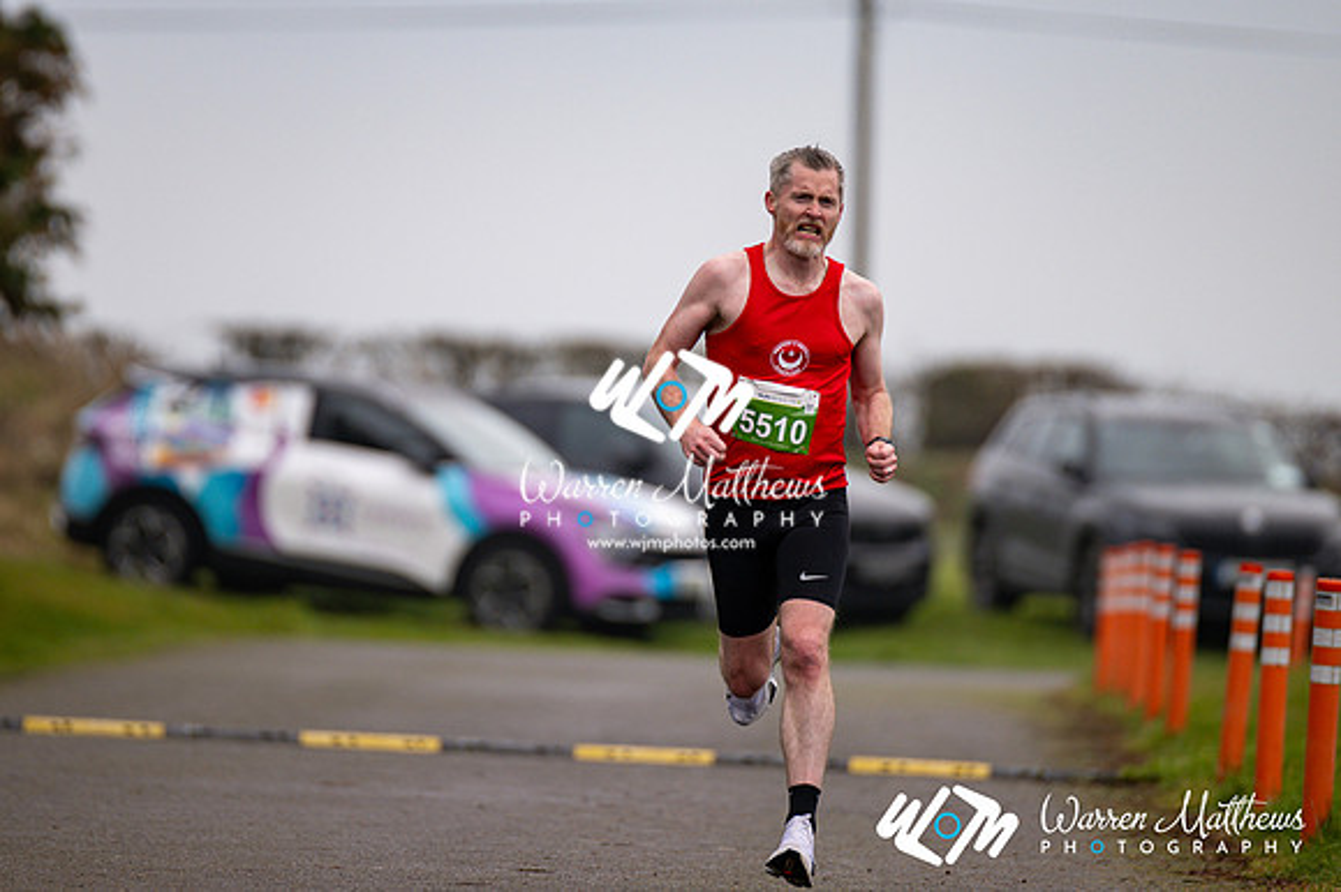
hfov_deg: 4.6
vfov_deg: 3.1
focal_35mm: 450
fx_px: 16752
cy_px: 446
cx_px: 670
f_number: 2.8
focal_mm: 300
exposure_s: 1/1600
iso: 200
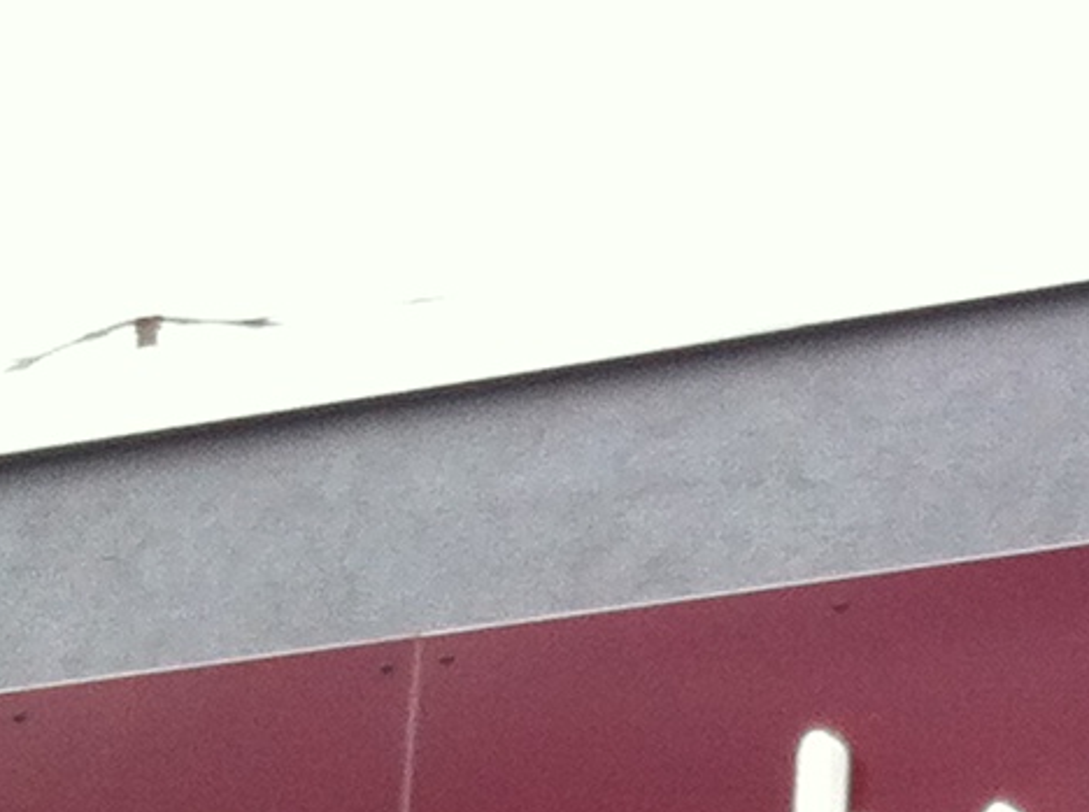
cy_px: 2220
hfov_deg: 10.0
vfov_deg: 7.0
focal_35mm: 194
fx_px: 6091
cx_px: 1464
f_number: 2.8
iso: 80
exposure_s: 1/40
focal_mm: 3.85
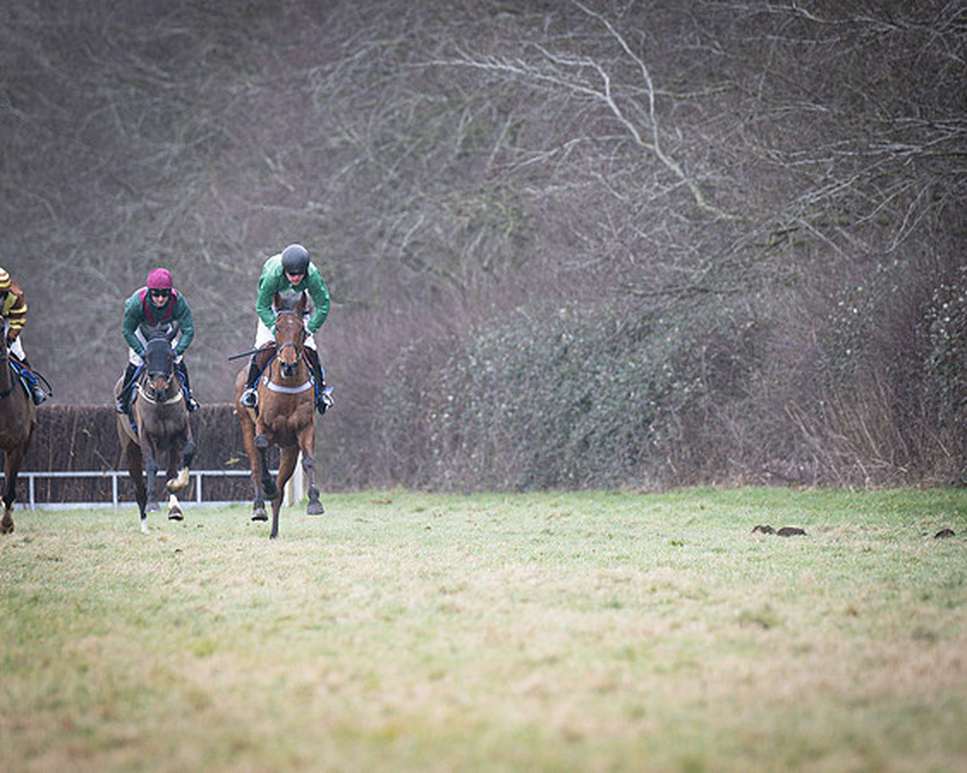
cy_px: 465
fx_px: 13556
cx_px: 403
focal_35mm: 474
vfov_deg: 3.3
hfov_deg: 4.1
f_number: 2.8
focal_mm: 190
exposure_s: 1/1250
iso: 400
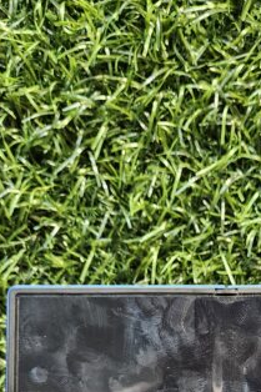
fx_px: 664
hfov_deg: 21.8
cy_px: 437
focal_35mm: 61
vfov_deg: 29.5
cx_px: 222
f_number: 1.8
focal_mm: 5.4
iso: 640
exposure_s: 1/33
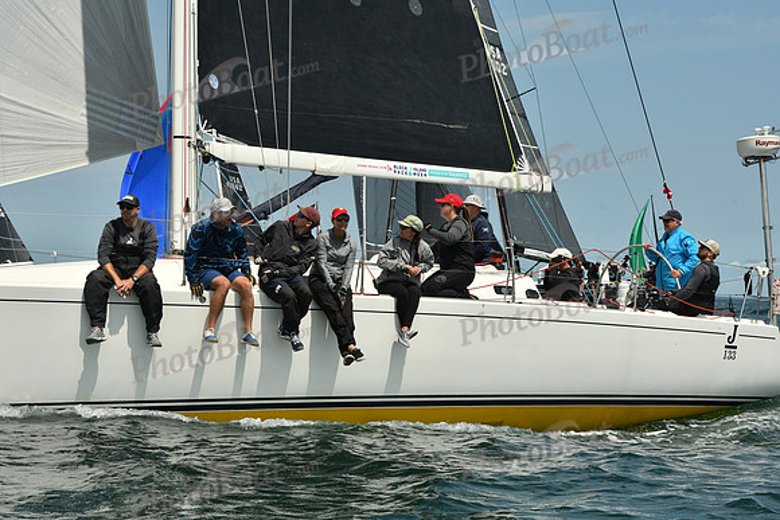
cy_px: 260
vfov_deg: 15.2
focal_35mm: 90
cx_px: 390
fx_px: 1950
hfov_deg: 22.6
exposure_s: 1/1000
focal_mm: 90
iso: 320
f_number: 11
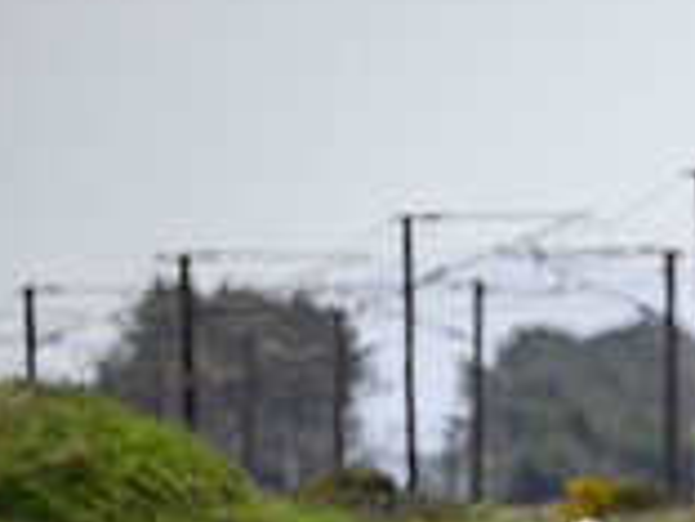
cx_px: 1270
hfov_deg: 1.4
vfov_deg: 1.0
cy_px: 618
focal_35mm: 1432
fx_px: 28751
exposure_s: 1/5000
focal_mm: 400
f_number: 4
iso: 500
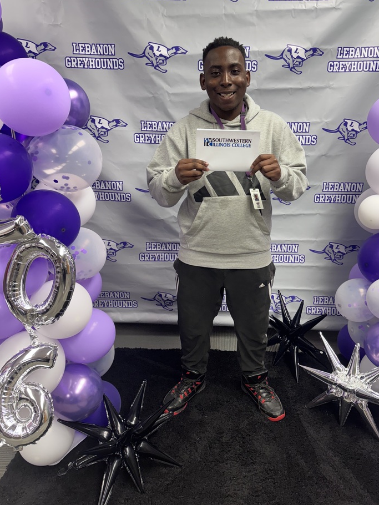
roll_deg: -0.9
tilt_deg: -20.4
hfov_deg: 51.3
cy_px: 245
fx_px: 394
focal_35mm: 27
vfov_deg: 65.3
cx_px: 210
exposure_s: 1/120
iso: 200
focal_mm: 6.76
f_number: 1.78
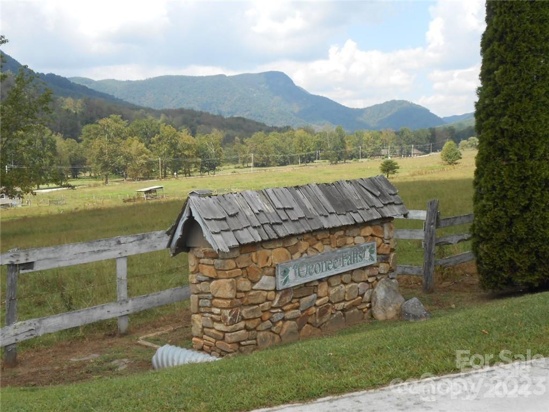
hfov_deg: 49.0
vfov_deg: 37.7
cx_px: 274
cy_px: 206
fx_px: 603
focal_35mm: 38
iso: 80
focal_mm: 6.8
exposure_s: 1/320
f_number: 4.2
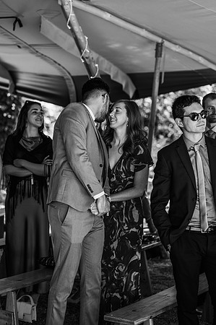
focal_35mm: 85
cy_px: 162
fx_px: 767
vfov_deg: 23.9
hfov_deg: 16.0
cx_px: 108
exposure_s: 1/200
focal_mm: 85
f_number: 3.2
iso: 220
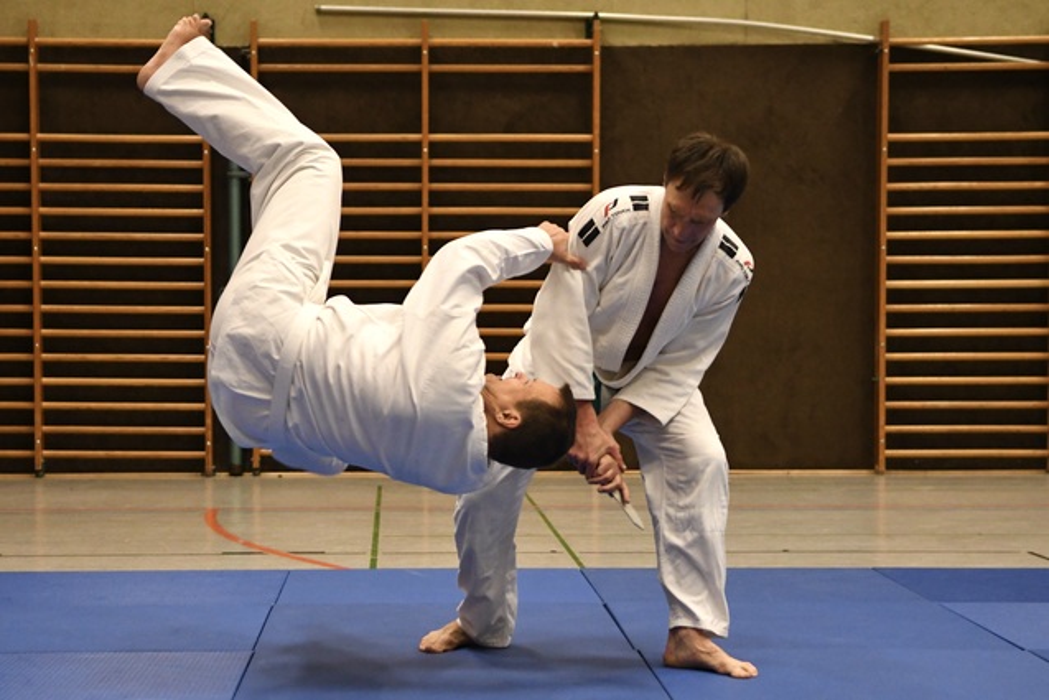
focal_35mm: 66
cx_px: 524
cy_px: 350
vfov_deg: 20.6
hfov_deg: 30.5
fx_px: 1923
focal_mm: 44
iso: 3200
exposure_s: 1/500
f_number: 2.8
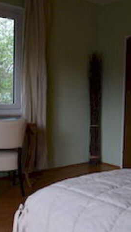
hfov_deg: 23.9
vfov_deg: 41.5
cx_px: 92
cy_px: 116
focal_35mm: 50
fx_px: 308
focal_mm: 21
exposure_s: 1/50
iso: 800
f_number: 3.8
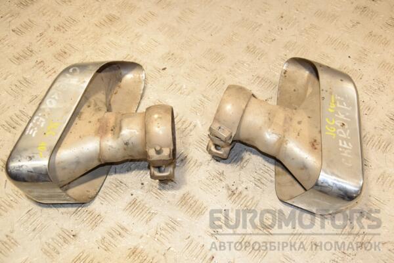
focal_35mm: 48
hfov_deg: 41.1
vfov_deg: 28.1
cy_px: 132
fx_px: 525
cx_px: 197
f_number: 7.1
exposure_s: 1/200
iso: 800
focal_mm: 32
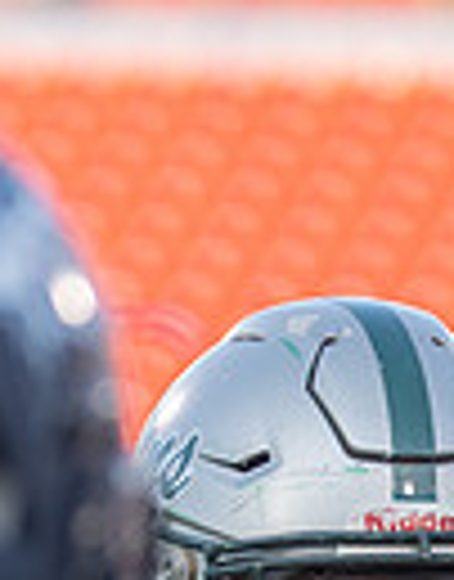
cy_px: 946
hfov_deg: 2.4
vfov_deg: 3.1
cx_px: 461
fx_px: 10757
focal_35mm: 632
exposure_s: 1/500
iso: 320
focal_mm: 125
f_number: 3.2
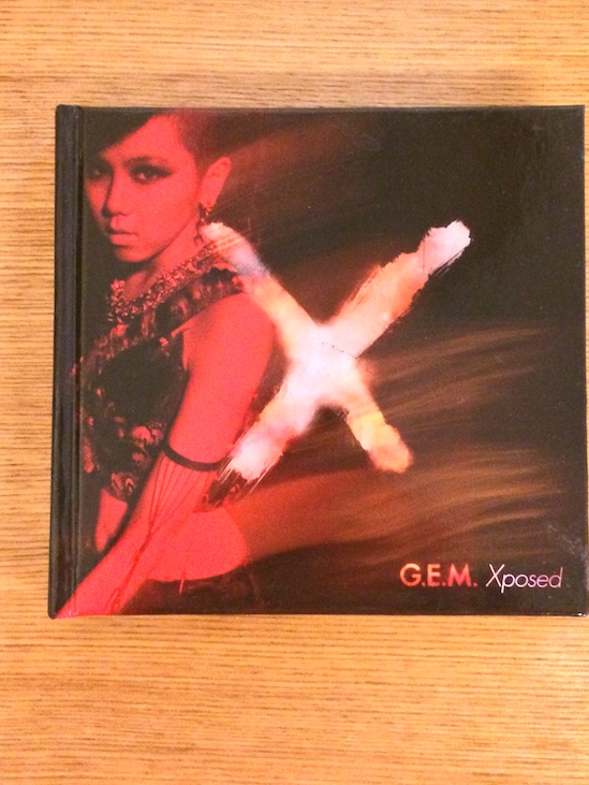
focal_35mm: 42
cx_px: 328
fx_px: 952
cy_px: 364
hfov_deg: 34.3
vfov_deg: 44.7
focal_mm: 4.12
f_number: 2.2
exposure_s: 1/17
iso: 1000
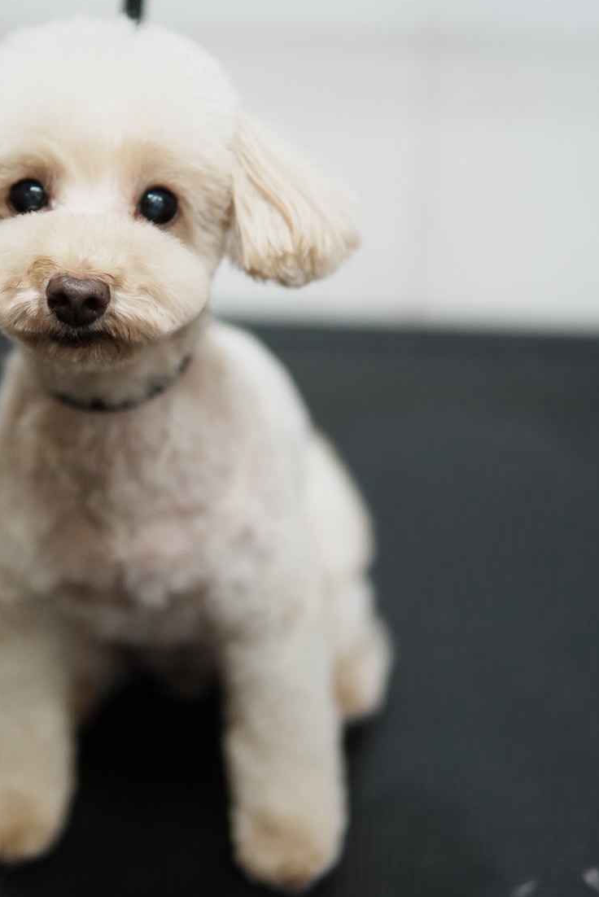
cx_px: 164
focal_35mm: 66
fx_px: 1645
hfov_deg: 20.5
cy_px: 353
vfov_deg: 30.4
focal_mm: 30
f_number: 1.4
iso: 400
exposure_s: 1/320
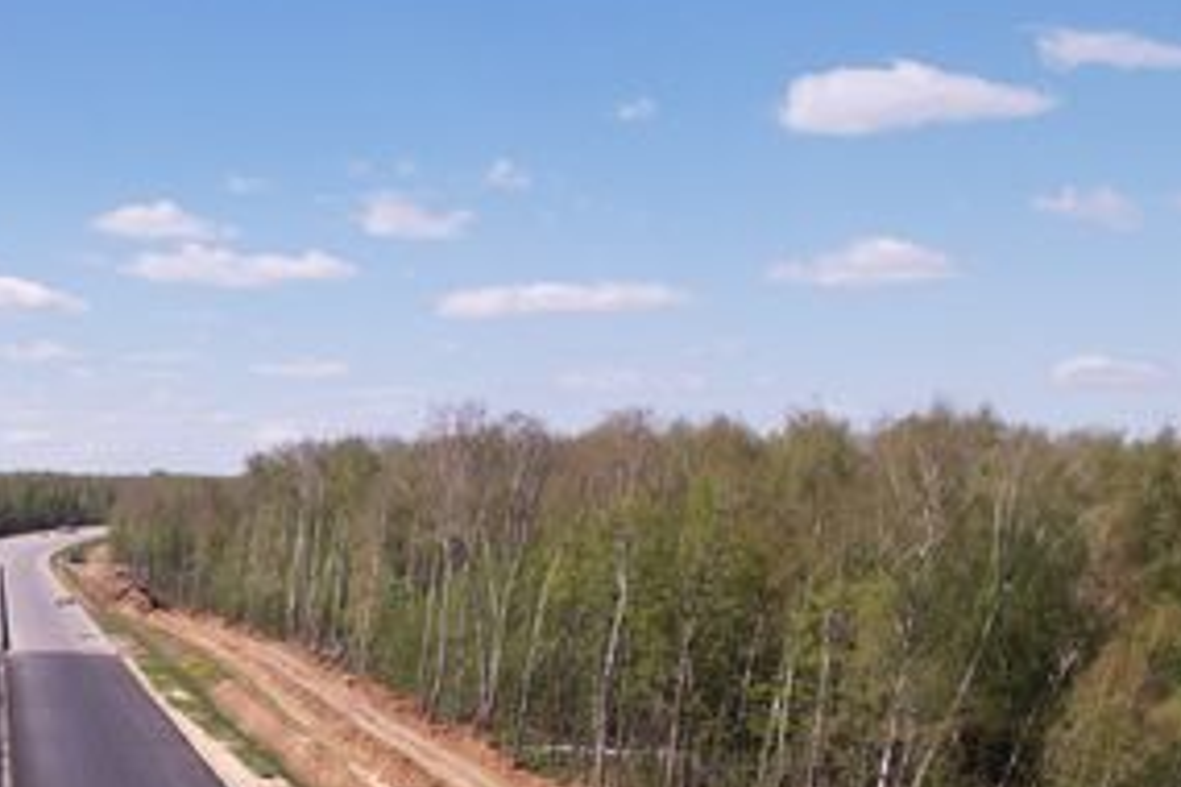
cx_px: 6
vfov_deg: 23.2
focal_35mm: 54
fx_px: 1771
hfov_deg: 33.8
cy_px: 911
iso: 120
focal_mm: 8.38
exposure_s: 1/60
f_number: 2.8
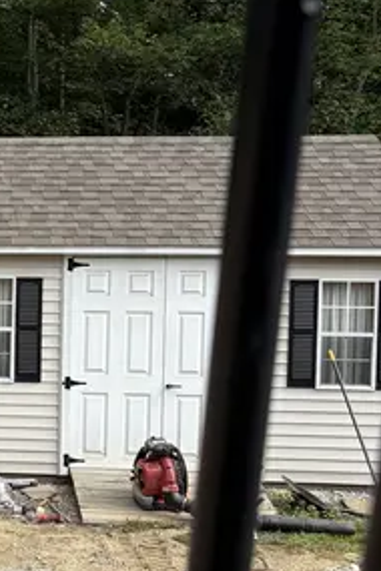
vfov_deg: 35.0
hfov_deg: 19.9
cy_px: 329
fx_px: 905
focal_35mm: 57
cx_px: -219
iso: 50
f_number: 1.6
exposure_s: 1/1587
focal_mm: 5.96
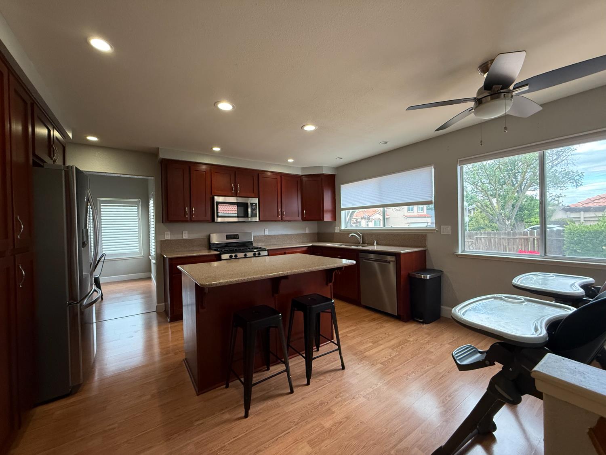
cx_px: 303
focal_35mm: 14
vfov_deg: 85.7
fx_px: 245
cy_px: 228
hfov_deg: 102.1
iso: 320
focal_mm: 2.22
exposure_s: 1/120
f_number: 2.2
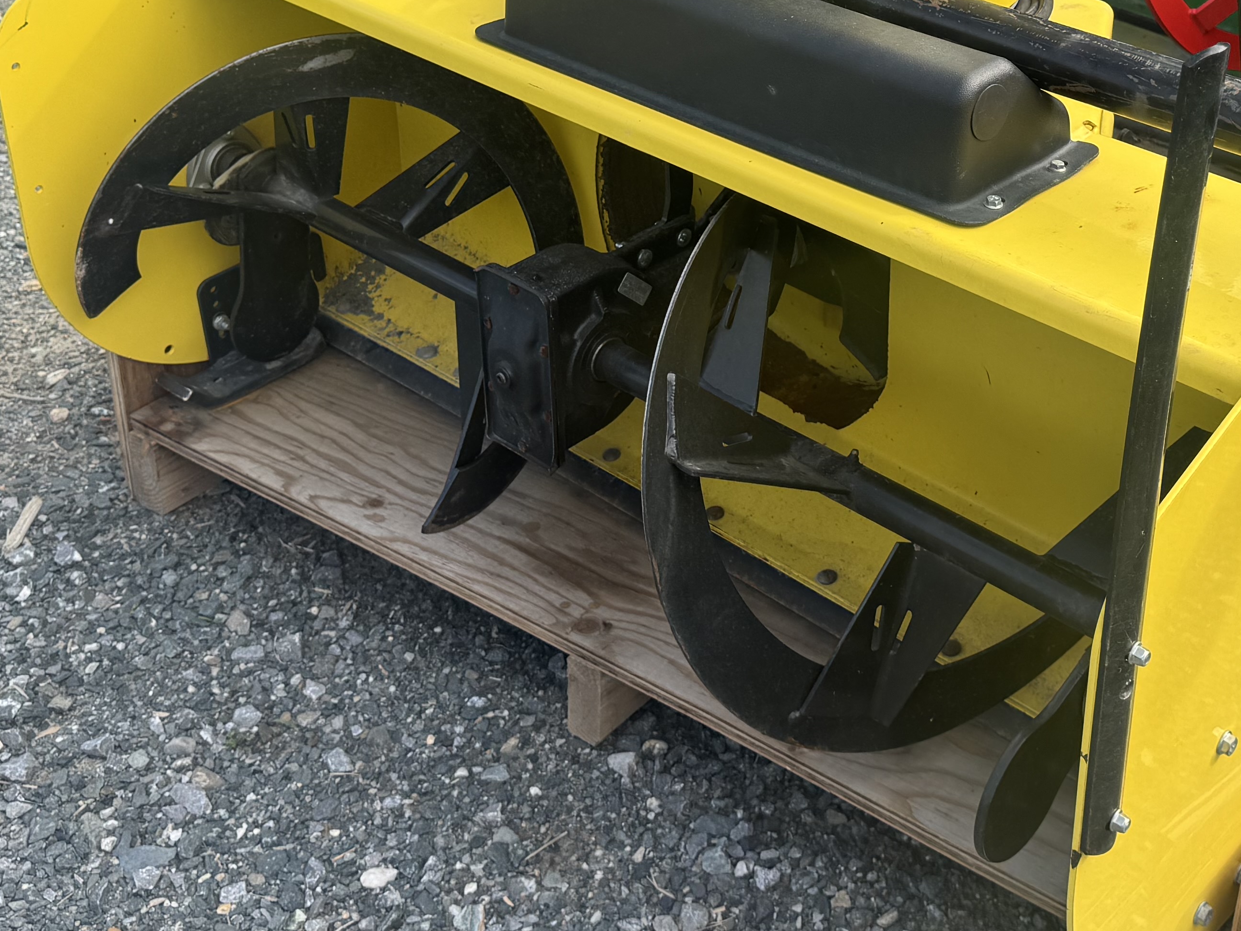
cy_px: 163
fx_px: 1900
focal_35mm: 53
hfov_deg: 35.6
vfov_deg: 26.9
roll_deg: +2.8
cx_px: 871
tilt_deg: -23.0
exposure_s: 1/980
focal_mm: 6.76
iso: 80
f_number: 1.78
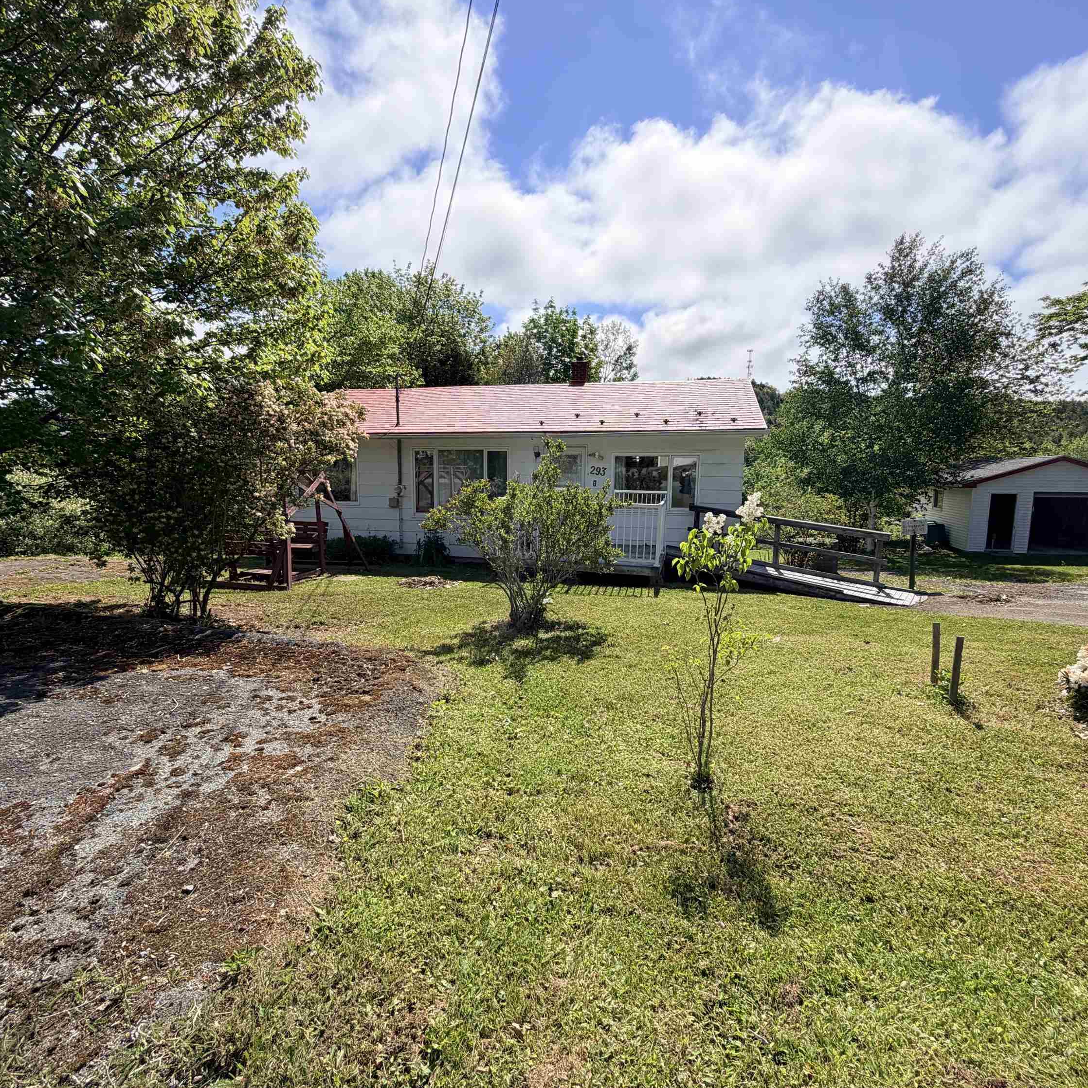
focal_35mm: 17
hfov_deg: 84.0
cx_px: 537
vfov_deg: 84.0
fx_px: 605
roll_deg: -0.8
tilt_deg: -8.2
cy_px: 556
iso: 25
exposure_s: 1/1312
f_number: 2.2
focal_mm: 2.22
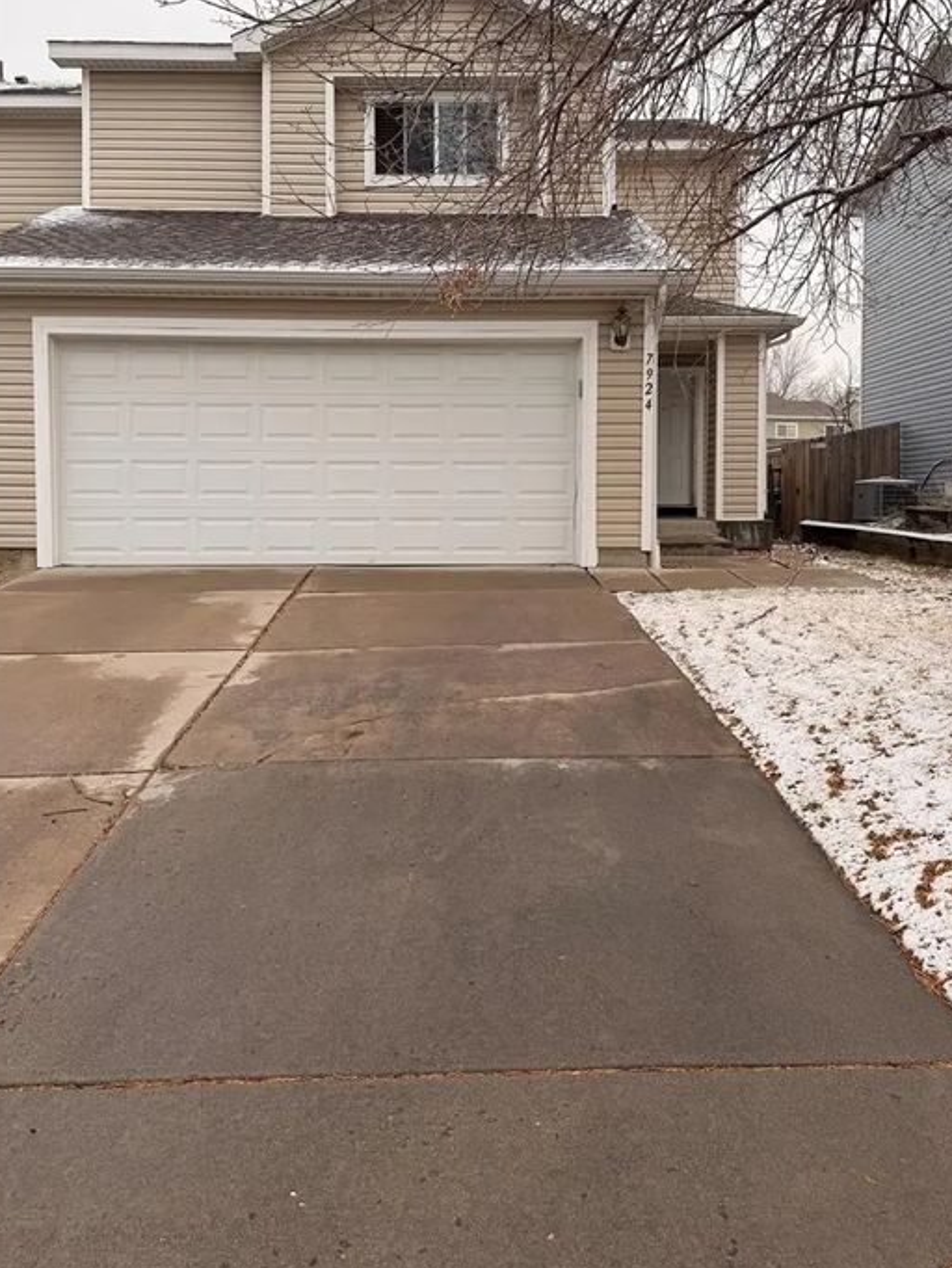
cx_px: 454
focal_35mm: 30
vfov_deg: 59.6
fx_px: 1099
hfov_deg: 46.8
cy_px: 523
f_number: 1.78
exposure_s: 1/123
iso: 50
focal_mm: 6.76
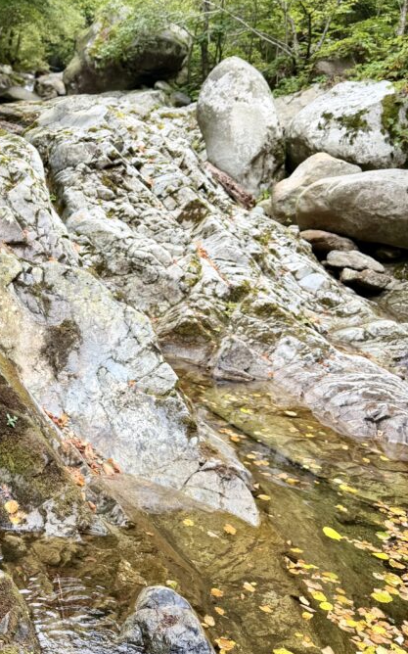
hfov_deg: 31.1
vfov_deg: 50.0
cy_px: 255
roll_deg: -8.0
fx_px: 694
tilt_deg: -9.4
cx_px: 33
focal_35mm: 39
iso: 80
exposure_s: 1/319
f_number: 1.78
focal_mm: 6.76
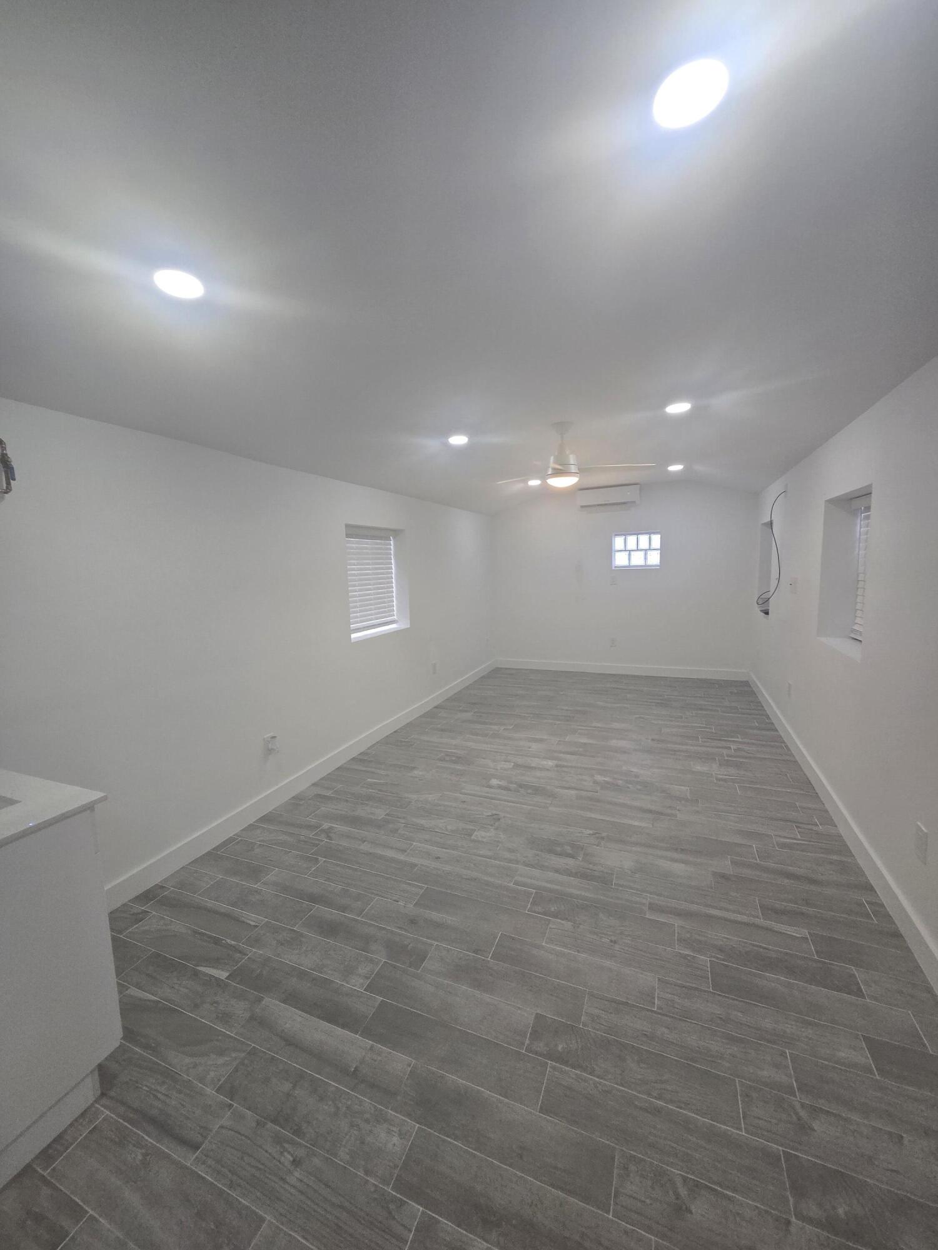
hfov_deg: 89.9
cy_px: 625
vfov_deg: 106.2
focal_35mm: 13
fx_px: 470
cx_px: 469
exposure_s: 1/60
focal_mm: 1.7
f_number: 2.2
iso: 80
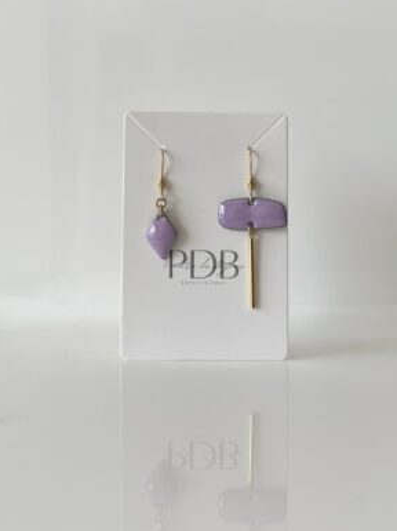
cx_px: 203
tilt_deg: -1.0
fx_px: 398
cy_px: 261
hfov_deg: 53.0
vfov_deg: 67.3
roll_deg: +0.2
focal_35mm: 26
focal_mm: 5.1
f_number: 1.6
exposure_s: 1/466
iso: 32
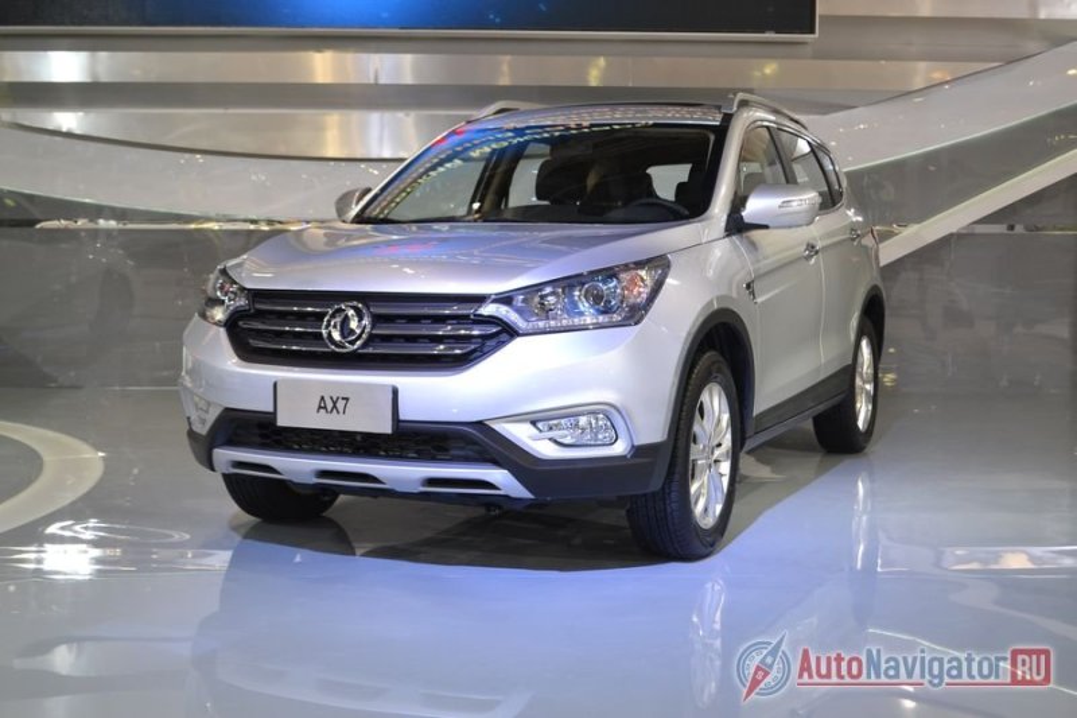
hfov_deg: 41.1
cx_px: 538
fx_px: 1436
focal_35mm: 48
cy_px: 359
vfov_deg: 28.1
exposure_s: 1/60
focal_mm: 32
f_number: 4.8
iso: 500
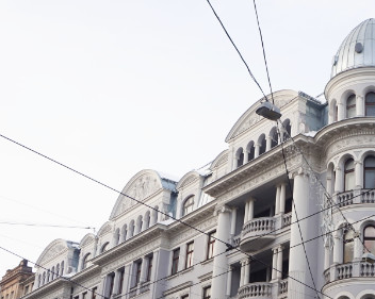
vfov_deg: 23.2
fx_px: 710
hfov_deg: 28.0
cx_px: 365
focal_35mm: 64
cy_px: 267
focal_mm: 20
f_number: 7.1
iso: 100
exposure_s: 1/80
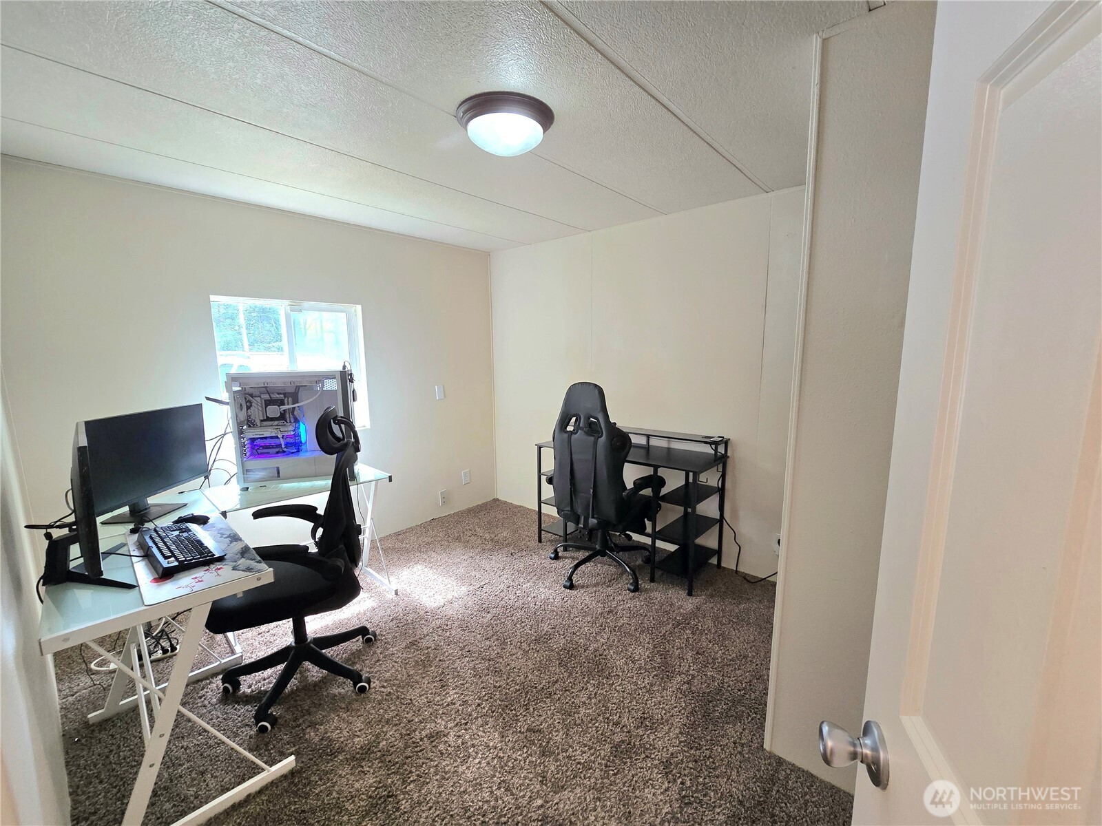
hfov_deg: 106.2
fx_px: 414
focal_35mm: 13
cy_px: 413
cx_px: 551
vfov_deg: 89.9
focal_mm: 2.2
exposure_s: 1/60.2
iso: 125
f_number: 2.2
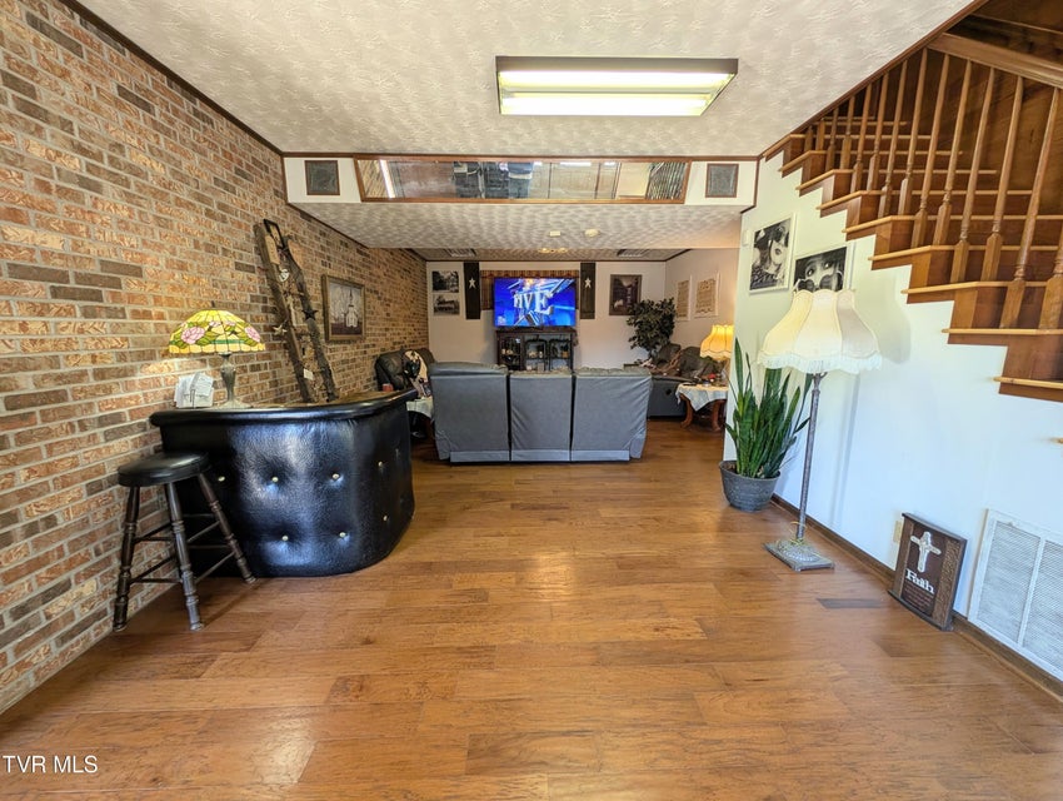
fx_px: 369
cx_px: 532
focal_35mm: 12
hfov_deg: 110.5
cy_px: 400
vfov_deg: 94.6
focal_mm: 2.23
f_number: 1.95
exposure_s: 1/40
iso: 46
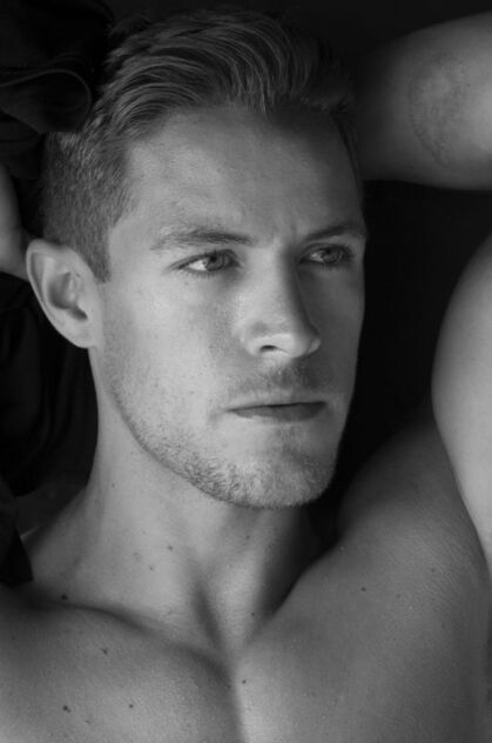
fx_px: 1080
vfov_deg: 37.9
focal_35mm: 52
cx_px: 246
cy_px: 372
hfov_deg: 25.7
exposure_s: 1/125
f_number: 5.6
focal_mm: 35
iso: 280
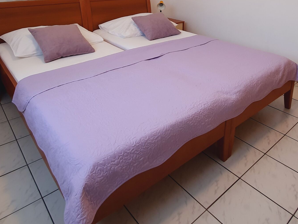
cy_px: 35
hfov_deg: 65.1
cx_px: 166
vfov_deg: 47.6
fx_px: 232
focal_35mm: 27
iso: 125
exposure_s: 1/50
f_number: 2.2
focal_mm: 1.8
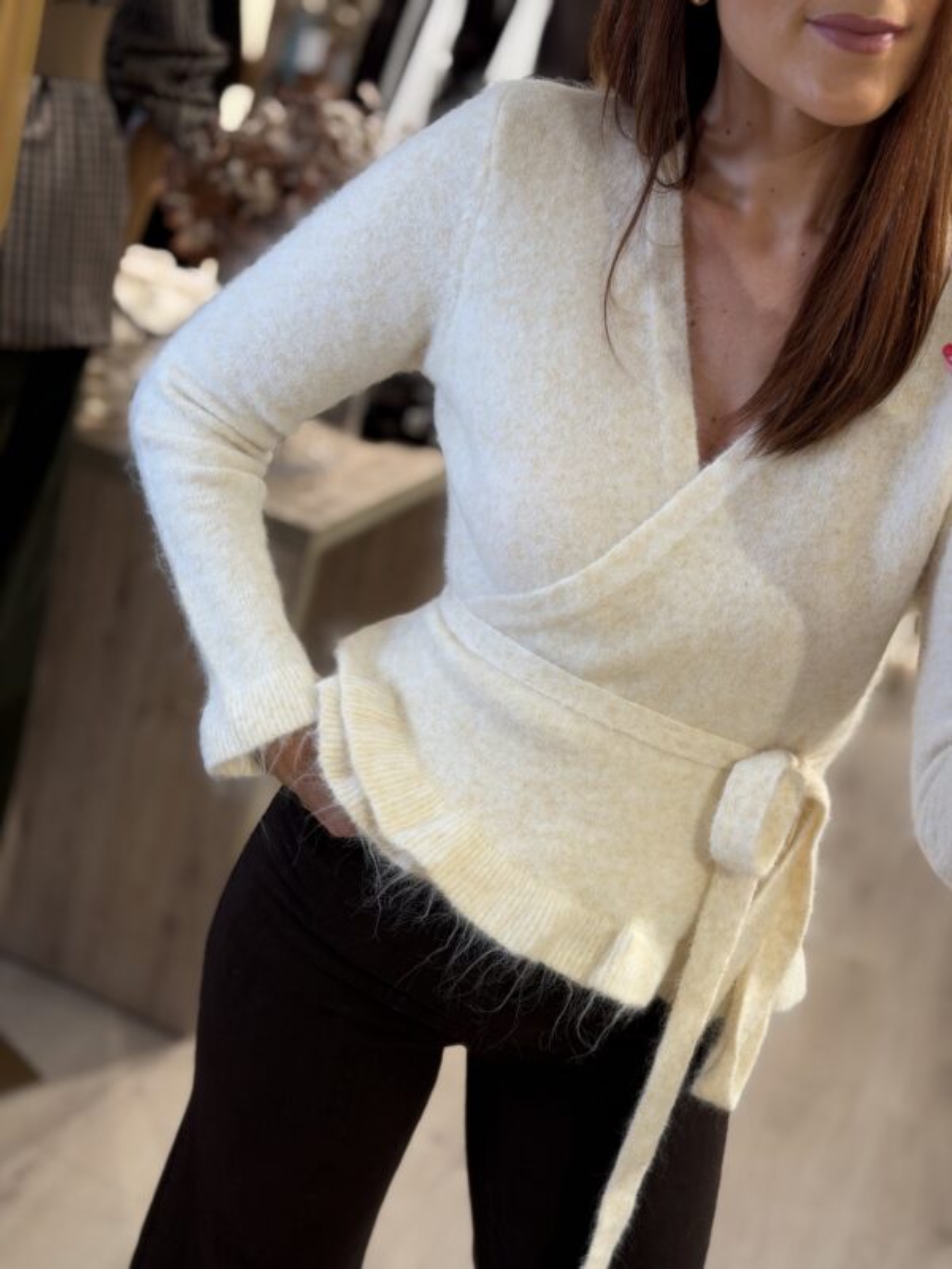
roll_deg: -17.0
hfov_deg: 30.3
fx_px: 1760
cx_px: 476
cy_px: 634
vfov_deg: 39.7
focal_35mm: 48
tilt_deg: -21.4
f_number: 1.78
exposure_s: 1/154
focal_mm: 6.76
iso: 50
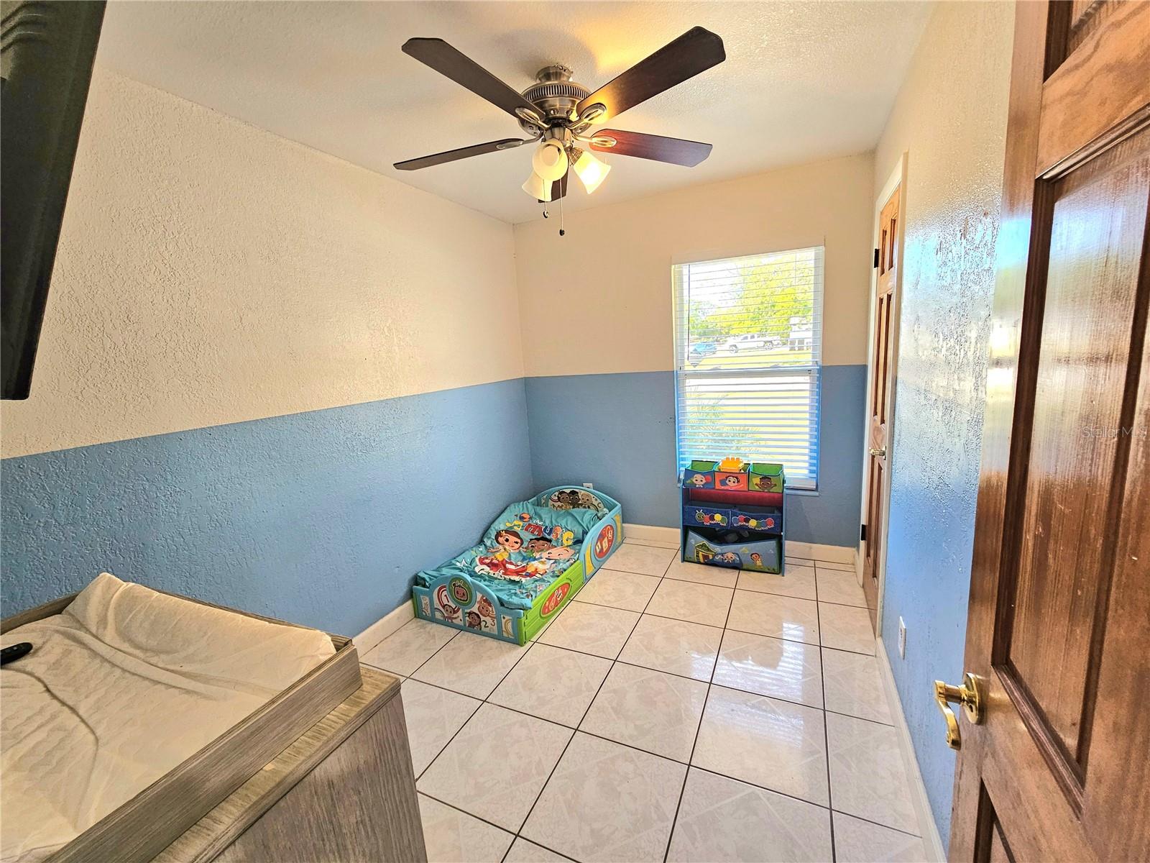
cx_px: 575
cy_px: 432
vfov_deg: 89.9
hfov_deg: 106.2
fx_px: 432
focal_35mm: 13
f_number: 2.2
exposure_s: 1/77.5
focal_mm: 2.2
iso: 125
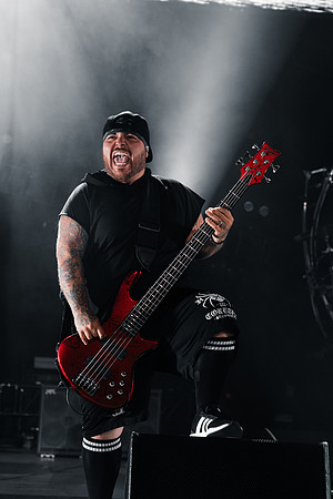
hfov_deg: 19.5
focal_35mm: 70
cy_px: 250
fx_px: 971
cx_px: 166
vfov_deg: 28.8
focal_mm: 70
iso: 1600
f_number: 4
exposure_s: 1/250
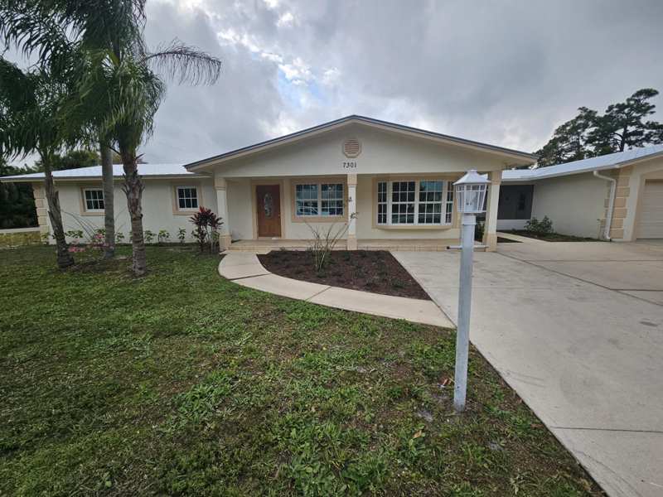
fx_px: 249
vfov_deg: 89.9
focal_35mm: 13
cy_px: 248
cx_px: 332
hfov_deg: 106.2
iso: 50
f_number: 2.2
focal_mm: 2.2
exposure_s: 1/1946
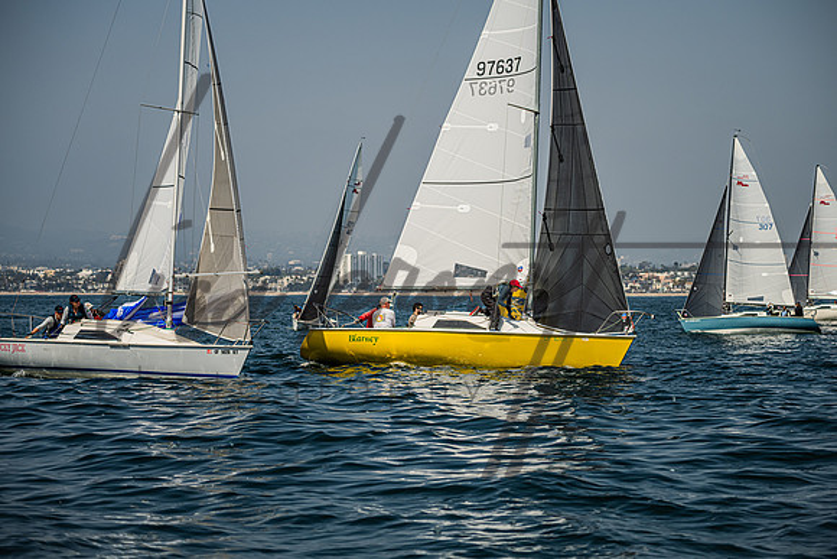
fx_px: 2382
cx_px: 424
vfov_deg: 13.4
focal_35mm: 102
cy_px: 280
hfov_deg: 19.9
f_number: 4.5
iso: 220
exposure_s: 1/4000
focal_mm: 100
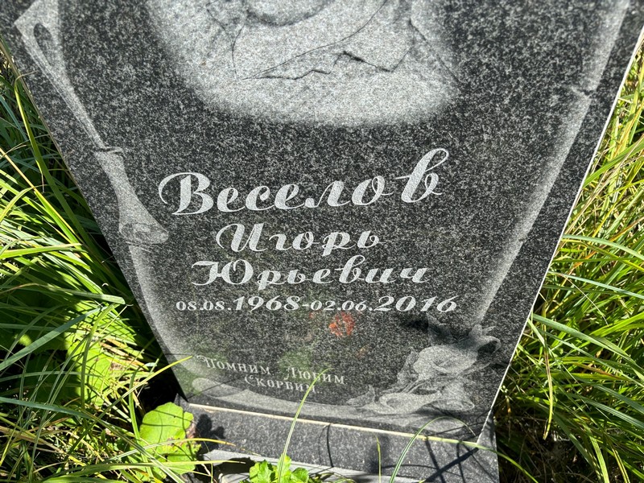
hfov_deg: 67.3
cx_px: 322
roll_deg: +4.3
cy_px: 242
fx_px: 484
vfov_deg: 53.1
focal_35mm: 26
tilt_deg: -44.9
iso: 50
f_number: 1.6
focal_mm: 5.96
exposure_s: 1/831
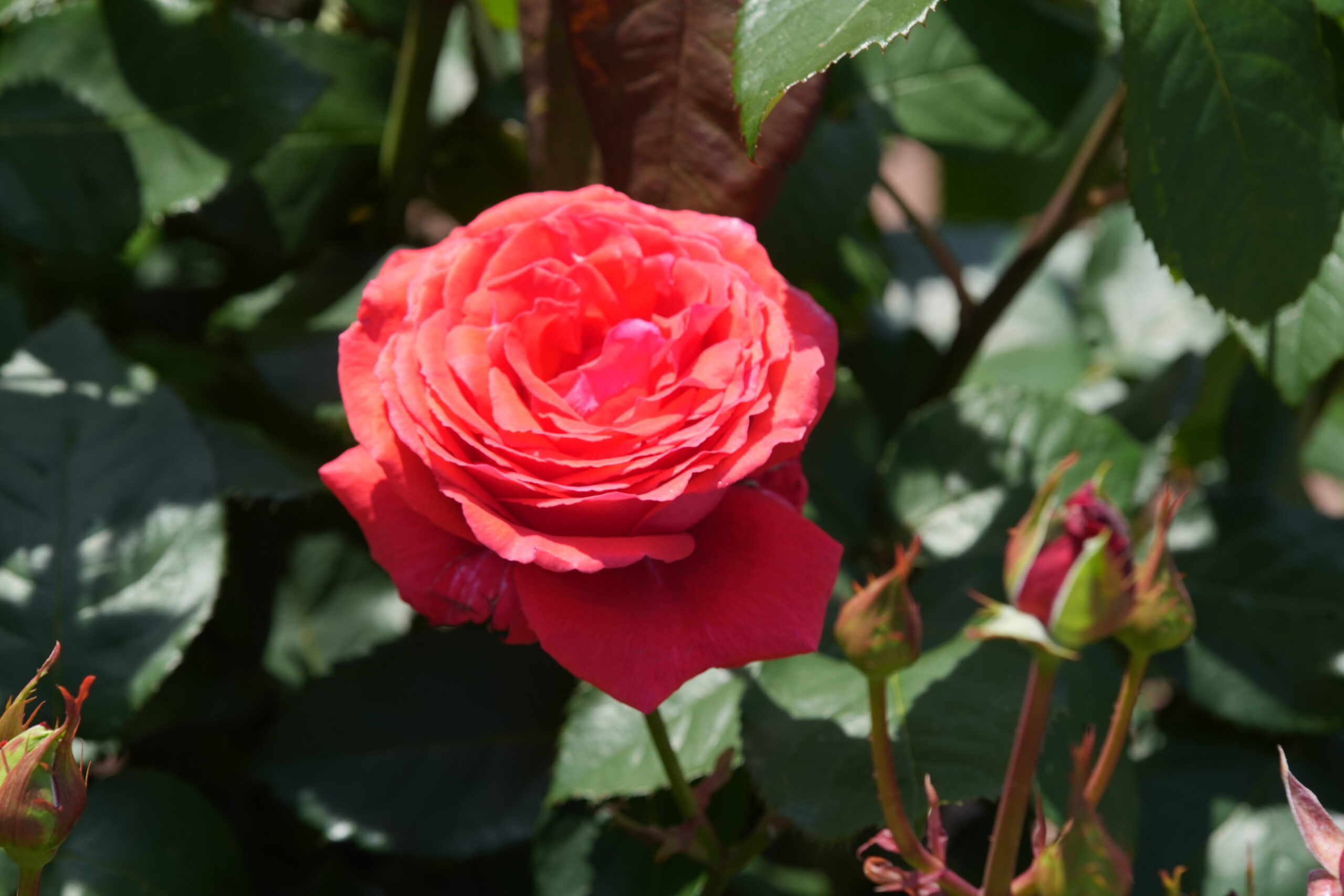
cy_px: 448
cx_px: 672
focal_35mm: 180
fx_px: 6720
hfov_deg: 11.4
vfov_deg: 7.6
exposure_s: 1/500
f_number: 9
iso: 500
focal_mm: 180
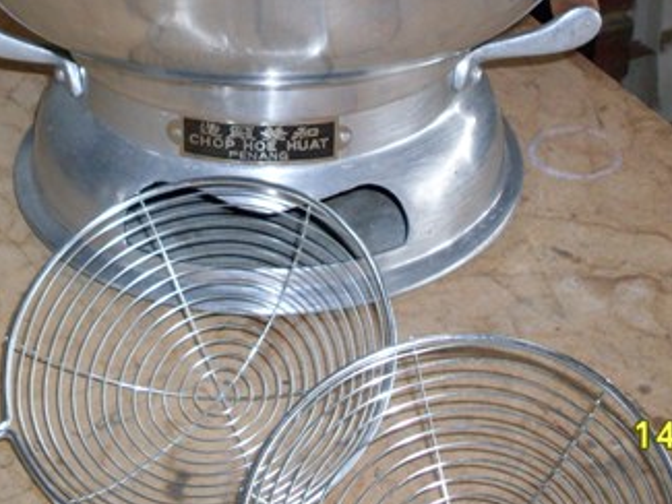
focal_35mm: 84
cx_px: 306
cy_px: -13
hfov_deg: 23.3
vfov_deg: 17.1
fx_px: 1631
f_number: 2.8
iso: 100
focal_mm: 6.3
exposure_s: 1/45
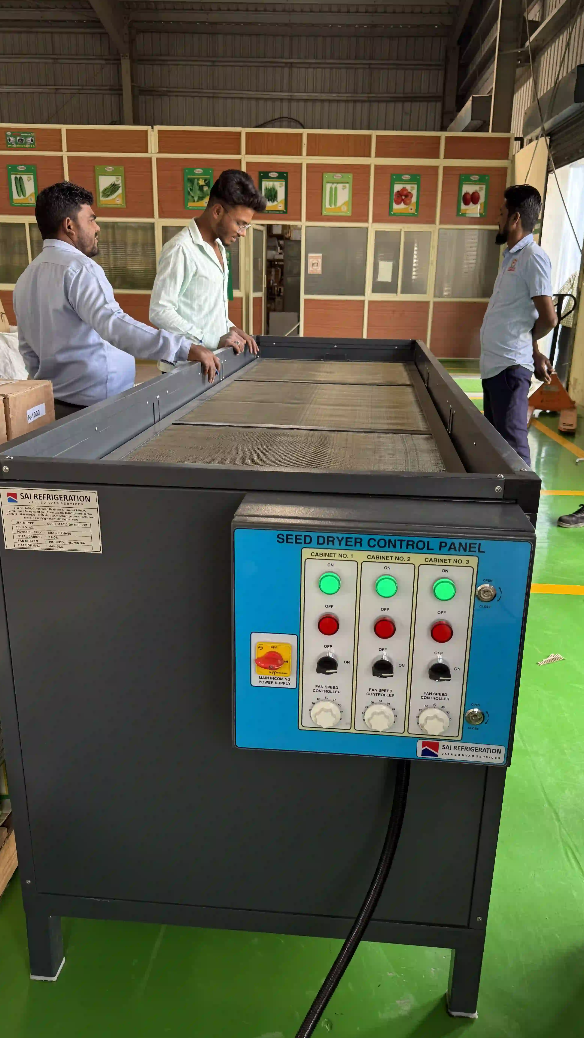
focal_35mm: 27
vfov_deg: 69.9
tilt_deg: -18.2
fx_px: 743
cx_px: 305
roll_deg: -1.6
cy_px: 529
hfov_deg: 42.9
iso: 64
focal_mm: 6.76
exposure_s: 1/121
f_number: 1.78
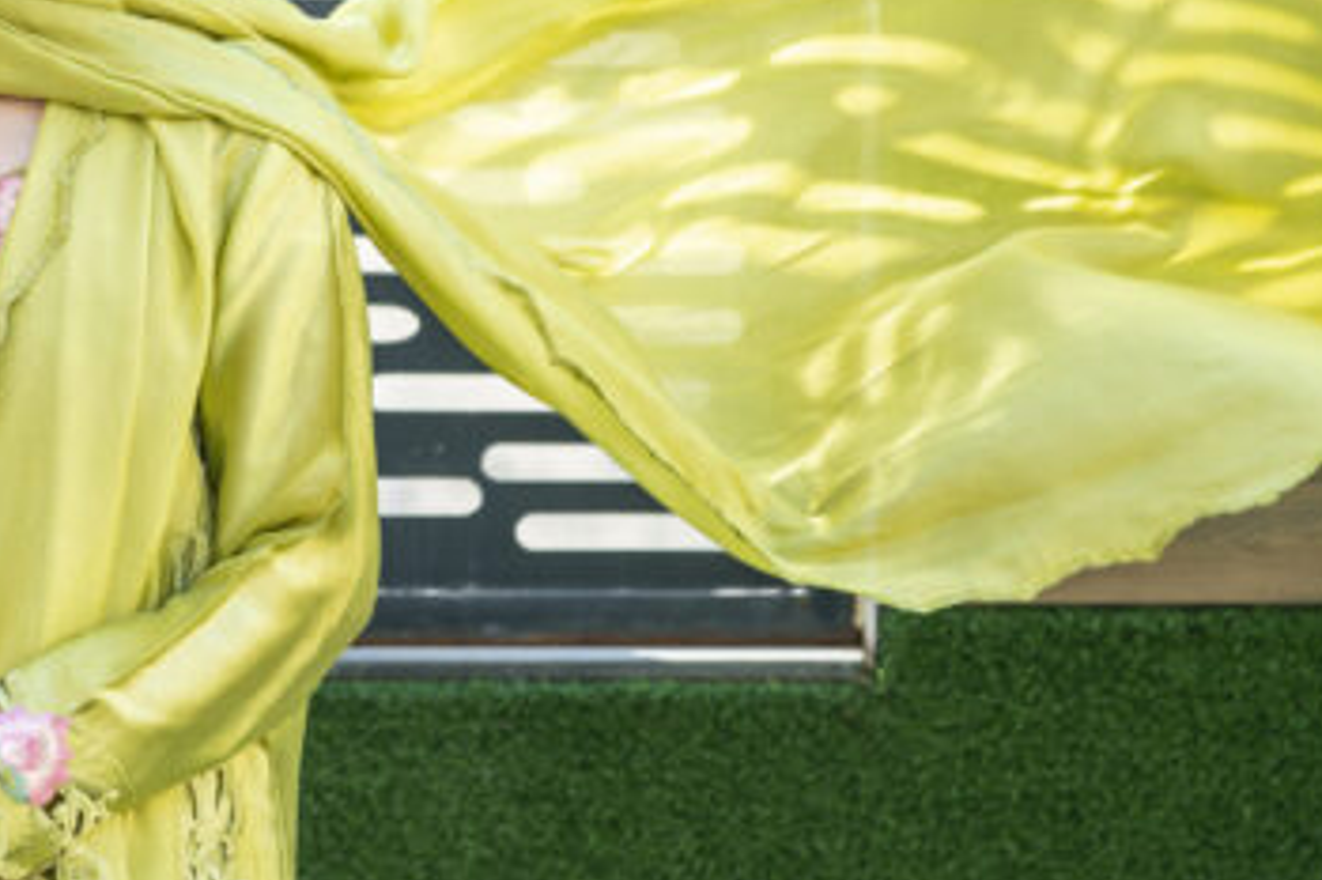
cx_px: 380
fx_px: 5579
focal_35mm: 152
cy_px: 276
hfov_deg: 13.5
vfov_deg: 9.0
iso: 160
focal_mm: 85
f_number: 3.5
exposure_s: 1/200
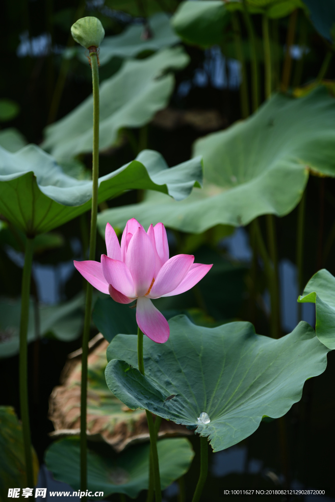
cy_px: 251
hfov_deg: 11.4
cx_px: 168
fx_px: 1674
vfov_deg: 17.1
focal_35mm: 120
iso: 100
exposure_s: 1/250
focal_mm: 120
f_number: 4
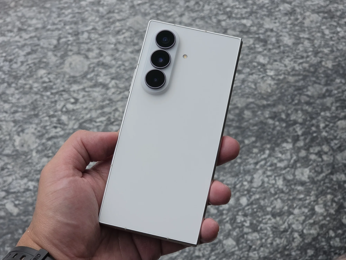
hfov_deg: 28.2
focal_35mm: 69
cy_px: 130
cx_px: 173
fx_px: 690
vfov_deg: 21.3
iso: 25
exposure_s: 1/550
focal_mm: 7
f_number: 2.4
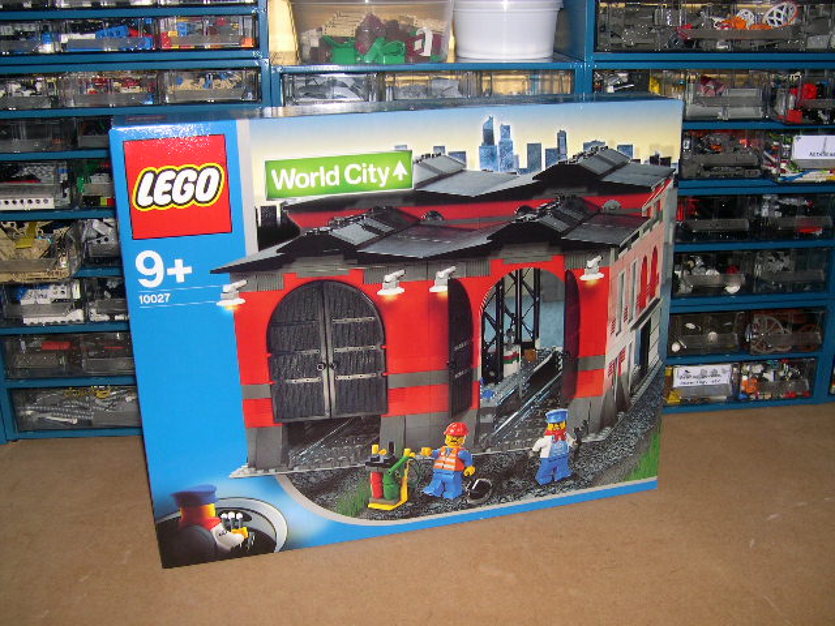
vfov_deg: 37.7
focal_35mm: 38
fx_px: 917
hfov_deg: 49.0
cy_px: 313
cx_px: 418
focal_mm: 8
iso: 100
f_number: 2.8
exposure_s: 1/60
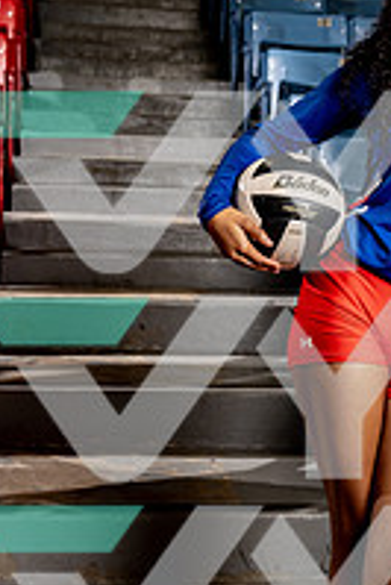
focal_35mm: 88
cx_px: 406
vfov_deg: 23.0
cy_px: 391
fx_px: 1431
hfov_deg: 15.2
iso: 400
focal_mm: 39
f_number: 4
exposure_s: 1/250
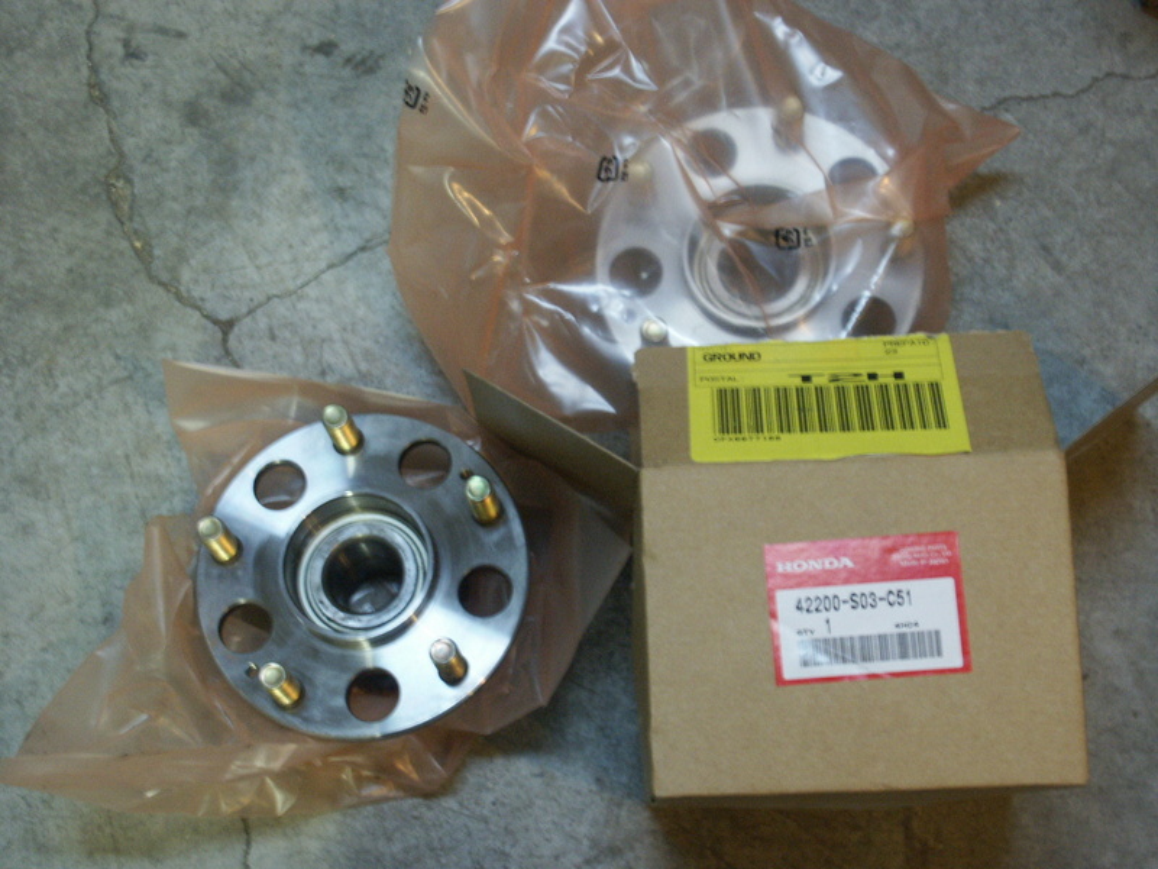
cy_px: 434
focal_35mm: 76
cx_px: 579
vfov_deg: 19.4
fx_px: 2542
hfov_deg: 25.7
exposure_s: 1/4
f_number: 3.5
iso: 200
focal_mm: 18.97
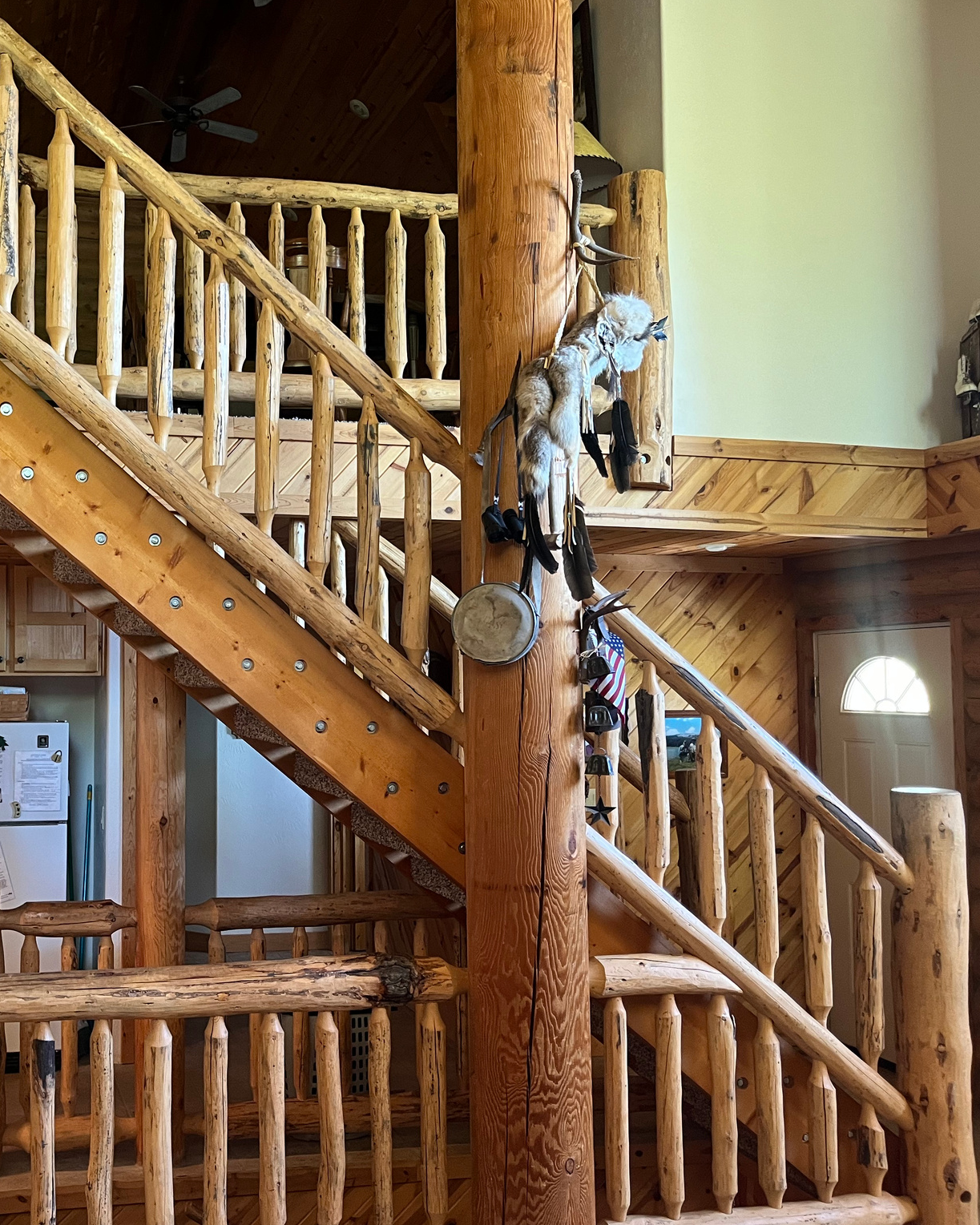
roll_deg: +0.3
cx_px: 197
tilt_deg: +2.9
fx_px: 1233
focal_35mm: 34
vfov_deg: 52.8
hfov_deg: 41.5
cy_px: 612
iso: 320
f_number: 1.6
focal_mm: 5.1
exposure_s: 1/60
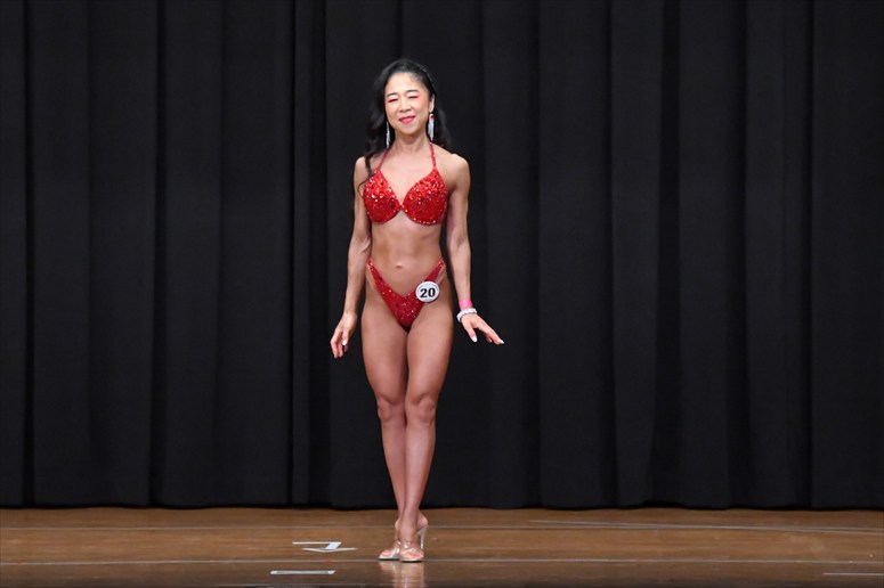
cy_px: 294
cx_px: 442
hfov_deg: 8.6
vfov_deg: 5.7
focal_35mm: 240
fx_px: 5891
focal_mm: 160
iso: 8000
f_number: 5.6
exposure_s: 1/400
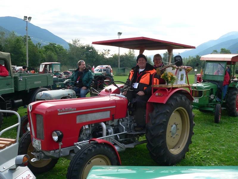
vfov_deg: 39.7
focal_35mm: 36
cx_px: 119
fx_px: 248
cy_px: 90
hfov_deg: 51.4
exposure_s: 1/160
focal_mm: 6
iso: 80
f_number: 4
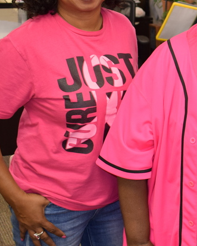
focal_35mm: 94
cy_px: 90
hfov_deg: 15.7
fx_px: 686
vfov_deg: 20.3
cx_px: 245
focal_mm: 27
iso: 400
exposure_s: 1/25
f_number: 4
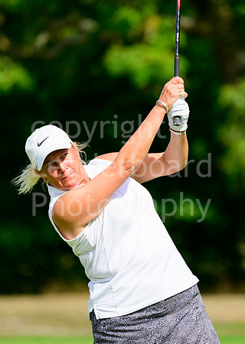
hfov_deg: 2.7
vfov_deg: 3.8
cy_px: 172
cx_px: 161
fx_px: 5167
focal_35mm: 529
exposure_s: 1/2000
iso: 400
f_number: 5.6
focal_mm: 360
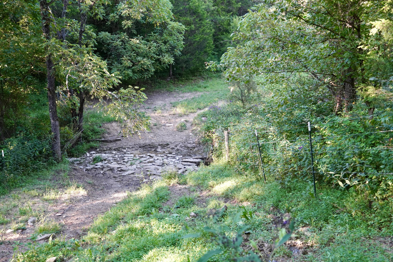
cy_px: 131
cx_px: 196
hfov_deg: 45.0
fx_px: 475
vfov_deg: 30.8
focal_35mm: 44
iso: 800
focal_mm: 29
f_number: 4.5
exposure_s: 1/160
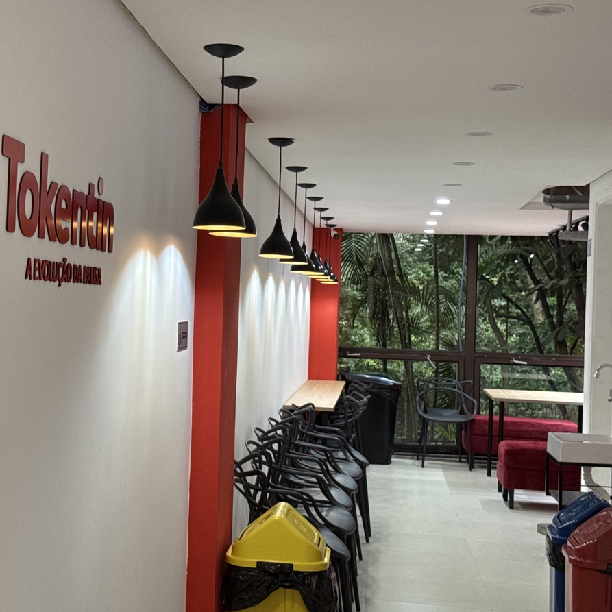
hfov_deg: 29.9
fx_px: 1140
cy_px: 306
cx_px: 224
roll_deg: -1.9
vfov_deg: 30.0
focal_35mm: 57
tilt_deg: +0.6
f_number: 1.78
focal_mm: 6.76
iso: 160
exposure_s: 1/60
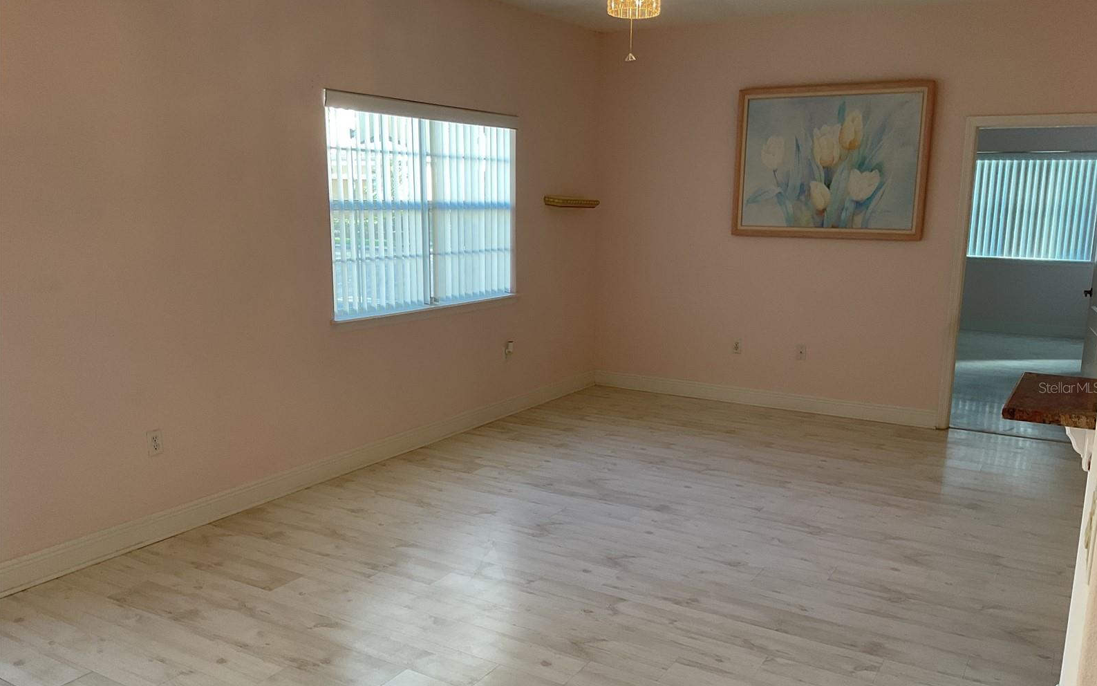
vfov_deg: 40.5
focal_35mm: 31
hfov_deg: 61.2
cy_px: 387
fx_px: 927
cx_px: 551
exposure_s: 1/120
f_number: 1.8
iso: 64
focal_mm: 3
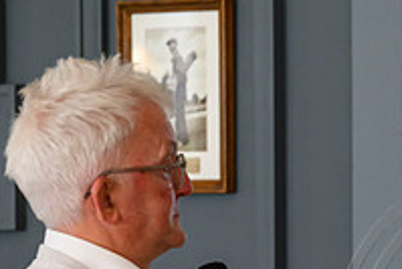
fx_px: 5040
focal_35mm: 451
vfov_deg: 3.0
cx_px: 539
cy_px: 351
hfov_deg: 4.5
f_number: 4
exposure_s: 1/500
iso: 4000
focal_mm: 155
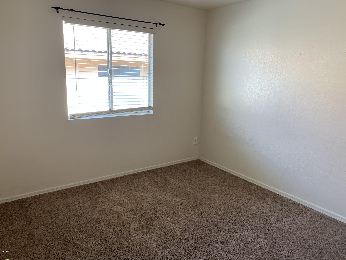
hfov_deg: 67.3
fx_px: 260
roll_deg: -0.9
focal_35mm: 26
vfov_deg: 53.1
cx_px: 173
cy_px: 130
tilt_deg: -12.8
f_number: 1.8
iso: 100
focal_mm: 4.25
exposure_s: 1/93
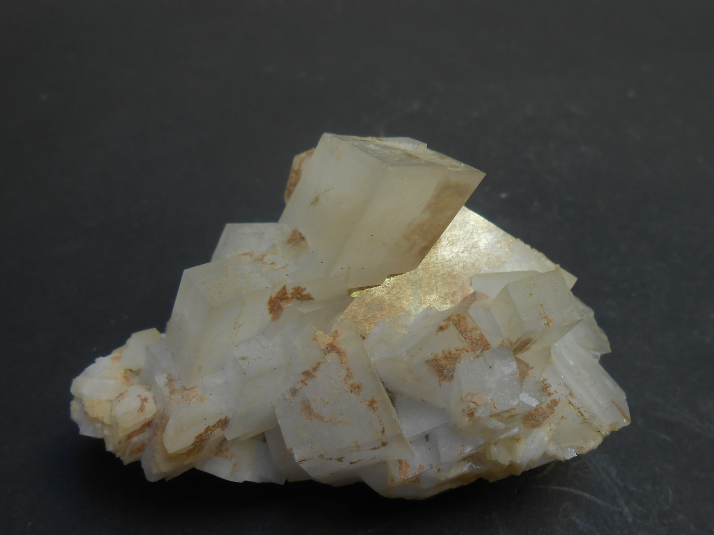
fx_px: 577
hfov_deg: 63.5
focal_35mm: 28
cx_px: 360
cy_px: 285
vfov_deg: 49.7
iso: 80
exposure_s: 1/30
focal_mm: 4.6
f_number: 3.5
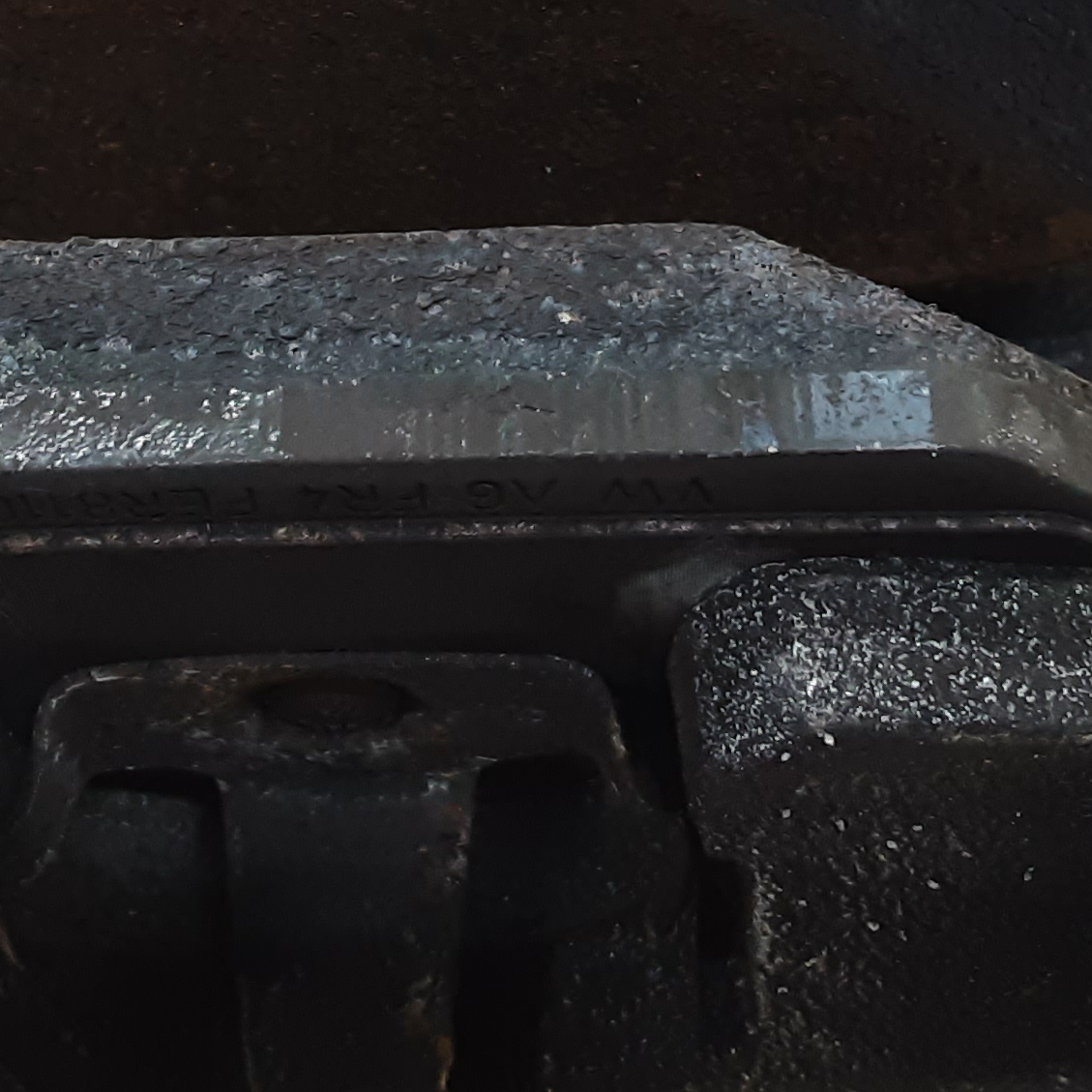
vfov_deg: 23.7
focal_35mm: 69
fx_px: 2463
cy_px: -56
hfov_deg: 24.9
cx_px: 404
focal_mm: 2.91
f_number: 1.9
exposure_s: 1/25
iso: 125
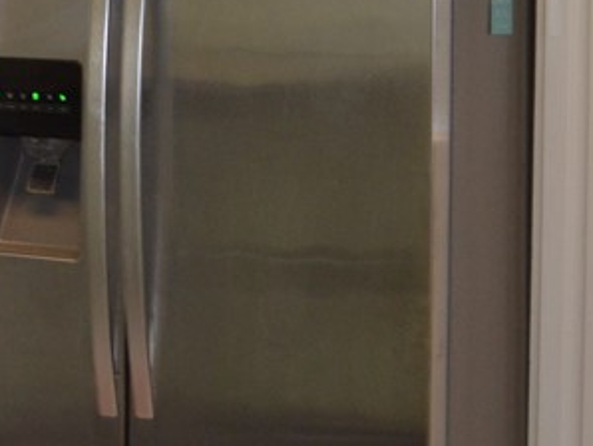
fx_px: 2160
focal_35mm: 126
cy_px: -40
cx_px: 107
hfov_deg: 15.5
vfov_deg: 11.6
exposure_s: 1/60
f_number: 4
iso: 640
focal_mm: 24
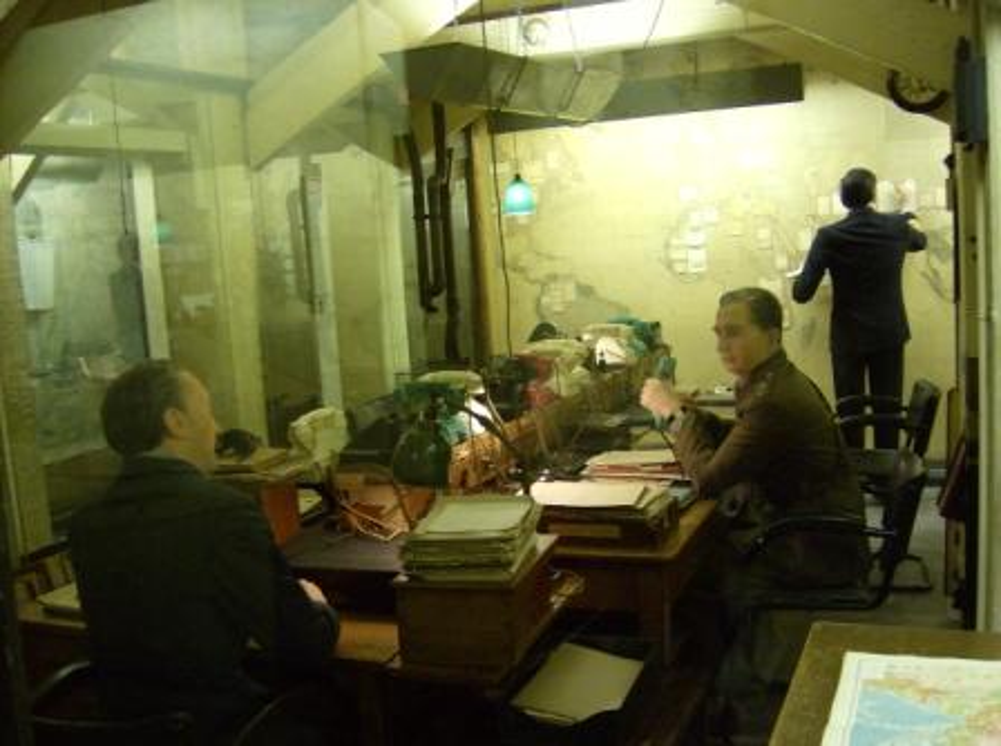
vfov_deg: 39.5
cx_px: 500
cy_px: 373
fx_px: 1039
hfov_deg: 51.5
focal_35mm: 36
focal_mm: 6
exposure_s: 1/10.7
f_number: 2.8
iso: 200
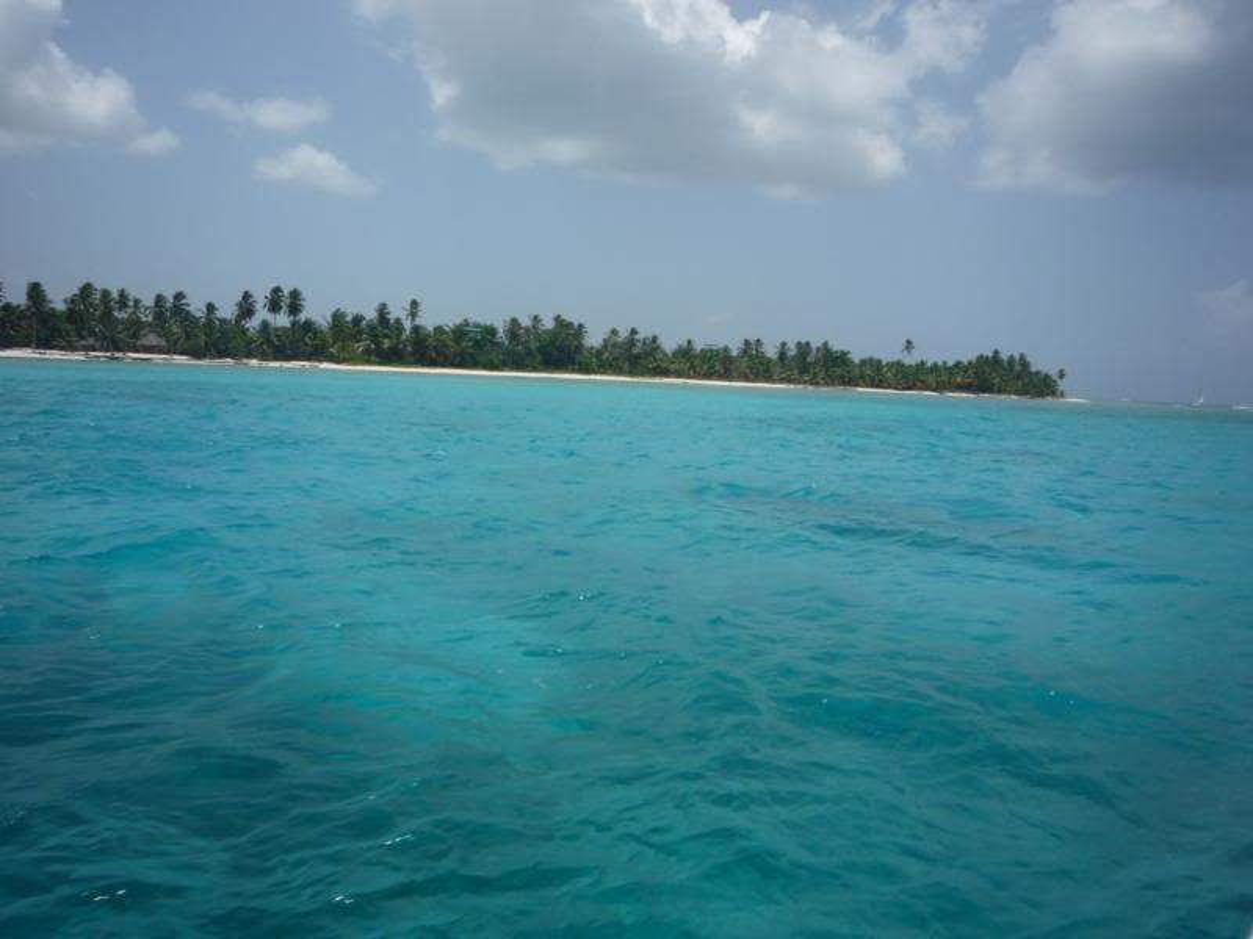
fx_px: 1158
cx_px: 626
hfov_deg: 56.8
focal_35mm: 32
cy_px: 470
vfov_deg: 44.2
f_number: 5.6
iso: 100
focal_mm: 5.2
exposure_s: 1/800
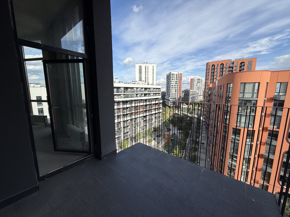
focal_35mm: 14
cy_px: 108
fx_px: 117
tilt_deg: -8.5
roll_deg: +0.1
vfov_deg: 85.7
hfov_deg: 102.1
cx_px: 145
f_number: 2.2
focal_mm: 2.22
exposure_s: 1/1656
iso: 50
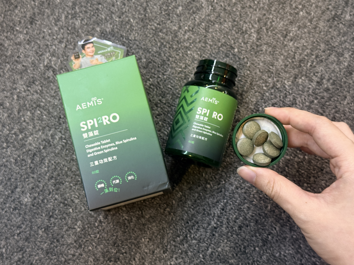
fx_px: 491
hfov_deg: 39.7
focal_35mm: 48
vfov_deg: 30.3
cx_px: 177
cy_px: 132
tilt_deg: -80.9
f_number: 1.78
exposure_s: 1/50
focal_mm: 6.76
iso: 200
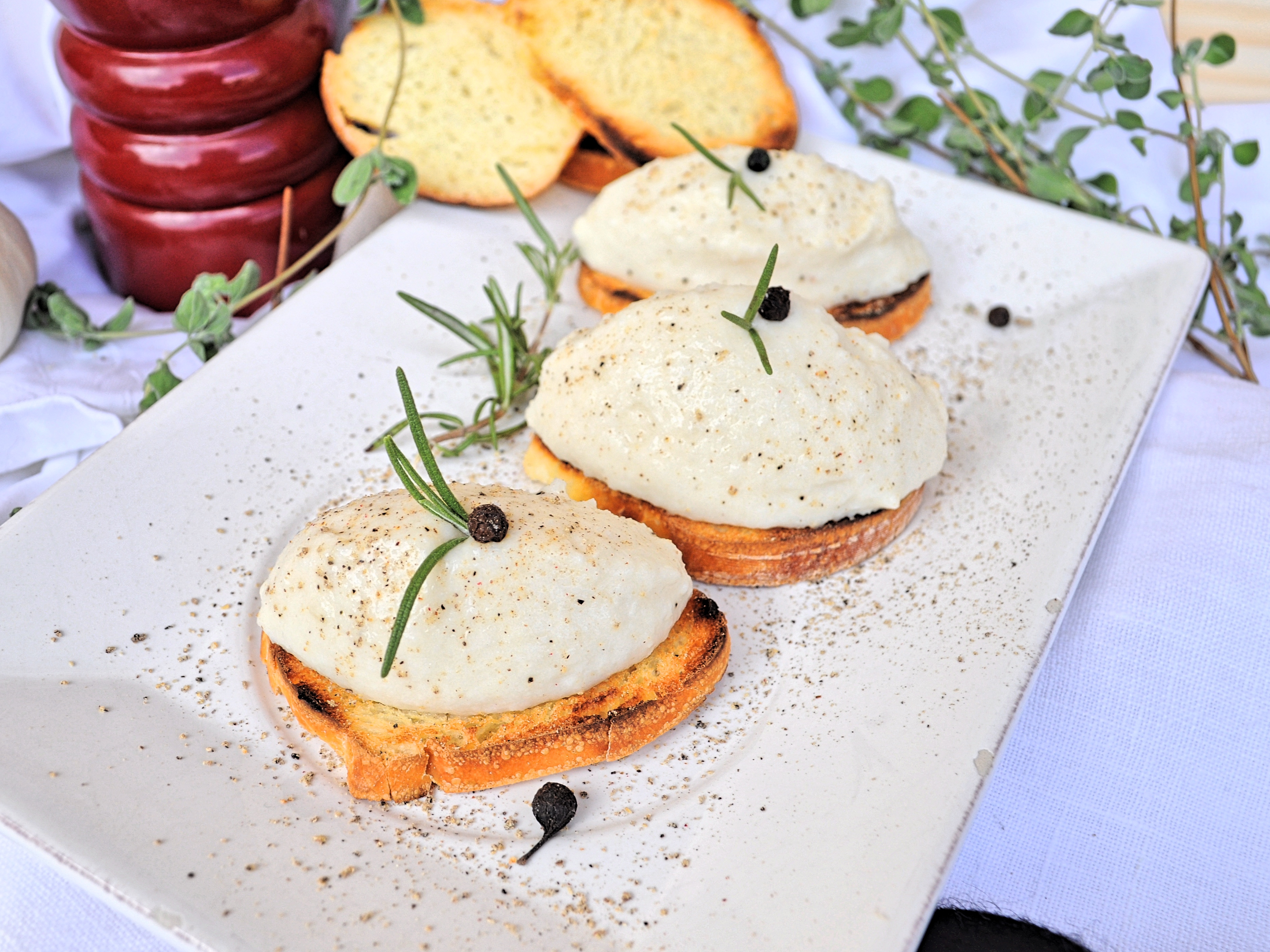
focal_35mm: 40
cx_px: 553
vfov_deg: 36.0
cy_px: 477
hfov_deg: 46.7
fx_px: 1468
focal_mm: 24
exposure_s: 1/125
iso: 200
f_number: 5.6
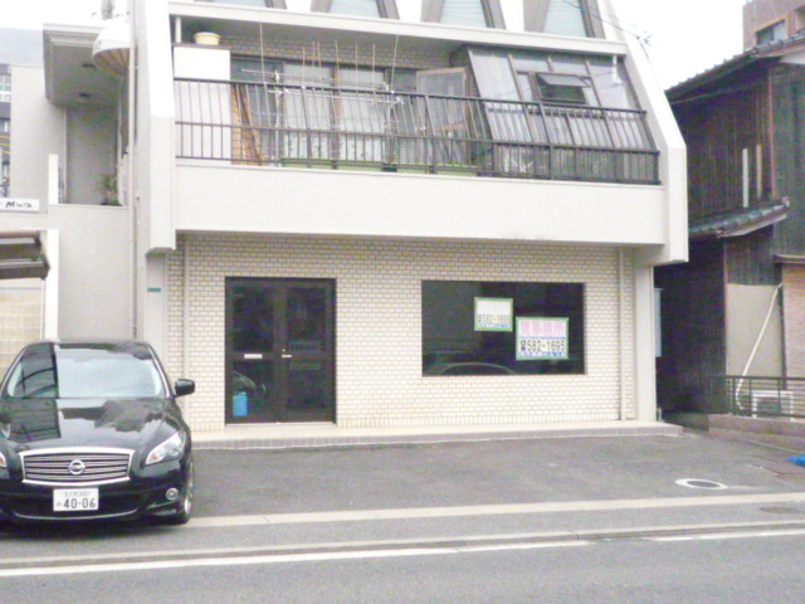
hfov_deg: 41.2
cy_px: 302
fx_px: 1070
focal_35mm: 46
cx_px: 402
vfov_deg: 31.5
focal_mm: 4.5
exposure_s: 1/250
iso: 1600
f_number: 2.8
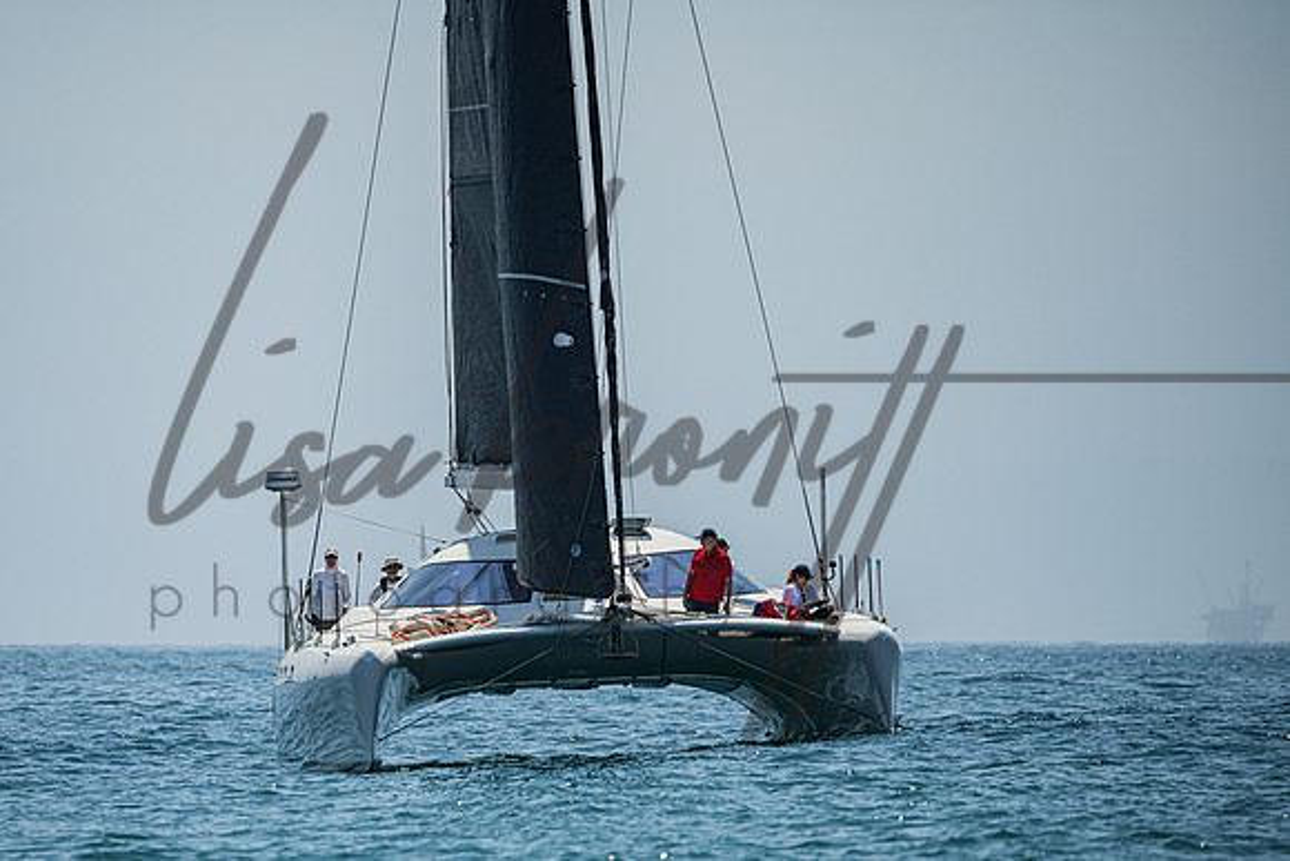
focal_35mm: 409
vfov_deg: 3.4
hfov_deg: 5.0
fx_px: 14672
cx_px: 467
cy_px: 549
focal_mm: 320
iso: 400
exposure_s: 1/5000
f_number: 5.3
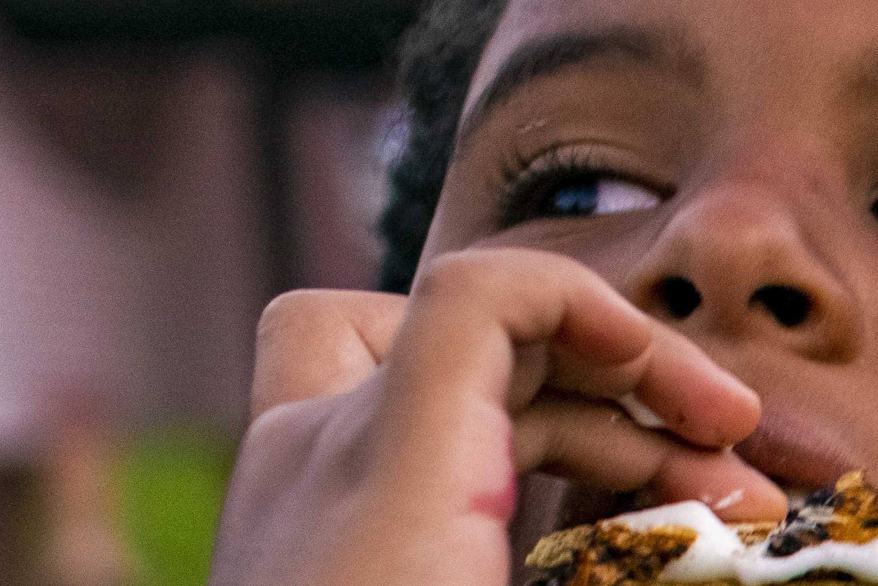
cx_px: 2078
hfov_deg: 10.0
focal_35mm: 181
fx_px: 4415
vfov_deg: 7.4
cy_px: 1073
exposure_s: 1/160
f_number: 2.8
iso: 800
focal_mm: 35
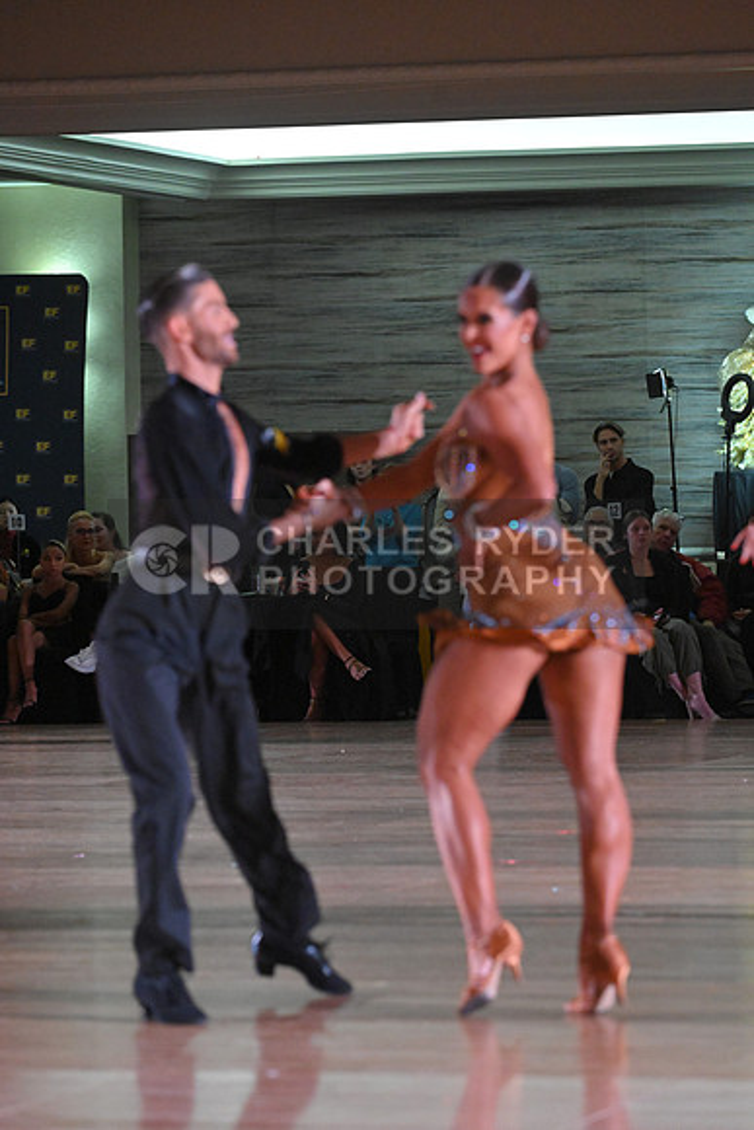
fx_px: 5651
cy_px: 565
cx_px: 377
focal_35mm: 180
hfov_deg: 7.6
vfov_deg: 11.4
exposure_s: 1/400
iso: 6400
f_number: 5.6
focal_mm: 180
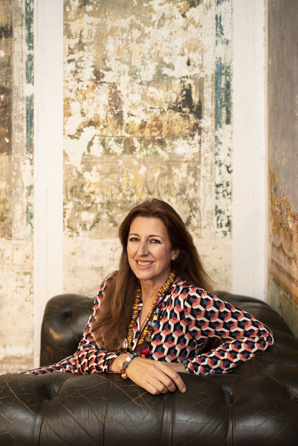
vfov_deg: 50.7
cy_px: 223
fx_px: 471
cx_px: 149
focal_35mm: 38
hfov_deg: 35.1
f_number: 2.8
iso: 800
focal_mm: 38
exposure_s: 1/160
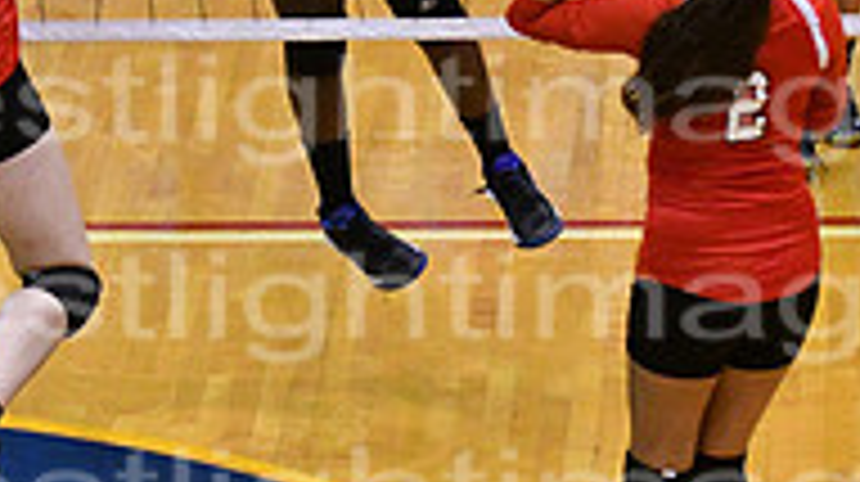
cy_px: 11
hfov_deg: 3.2
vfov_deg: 1.8
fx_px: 15241
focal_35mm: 669
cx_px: 419
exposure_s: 1/640
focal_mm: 140
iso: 8000
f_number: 3.5
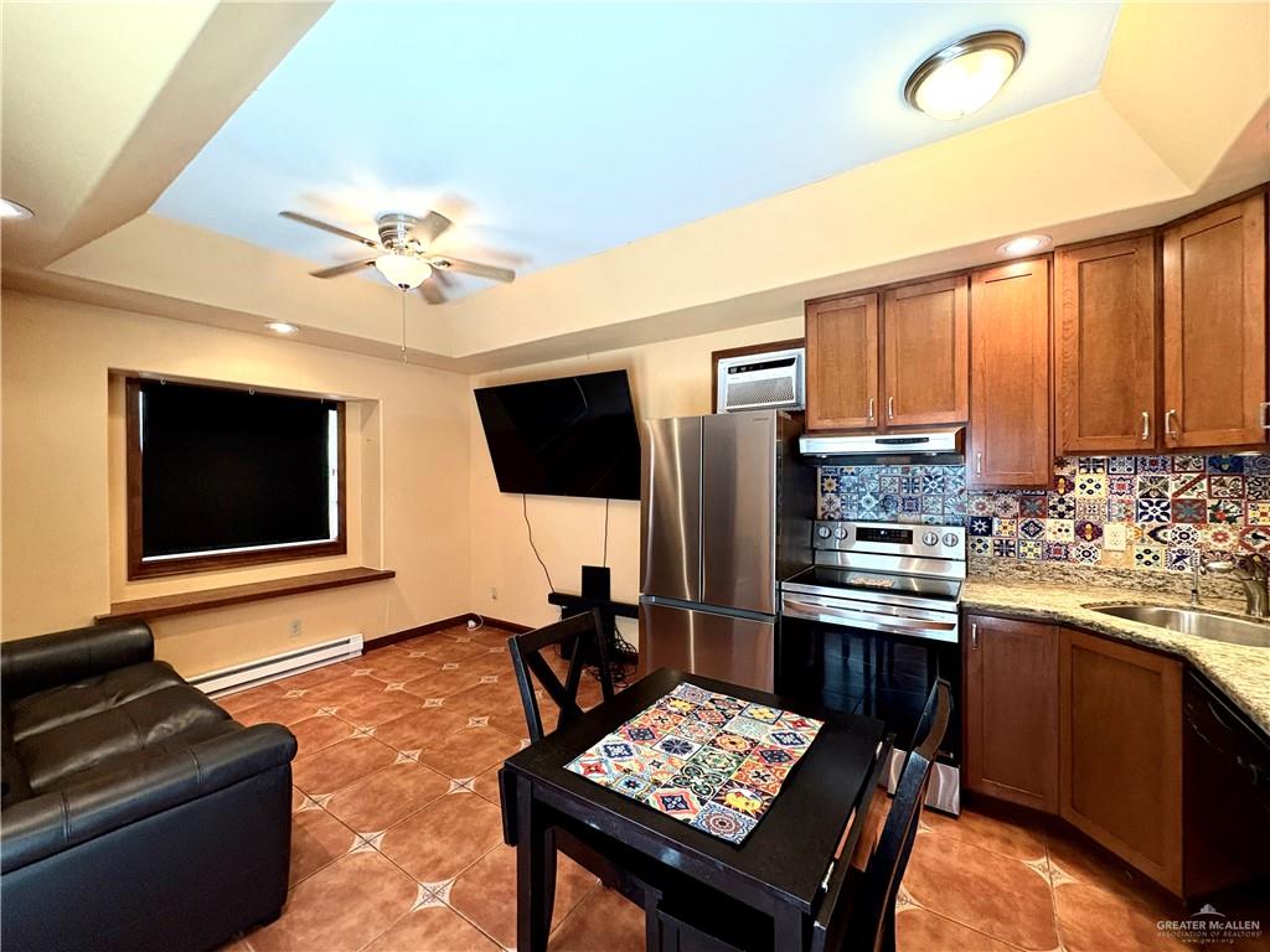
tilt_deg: -0.9
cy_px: 476
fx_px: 514
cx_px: 635
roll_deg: +0.8
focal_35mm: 14
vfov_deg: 85.7
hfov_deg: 102.1
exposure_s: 1/60
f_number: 2.2
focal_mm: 2.22
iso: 400
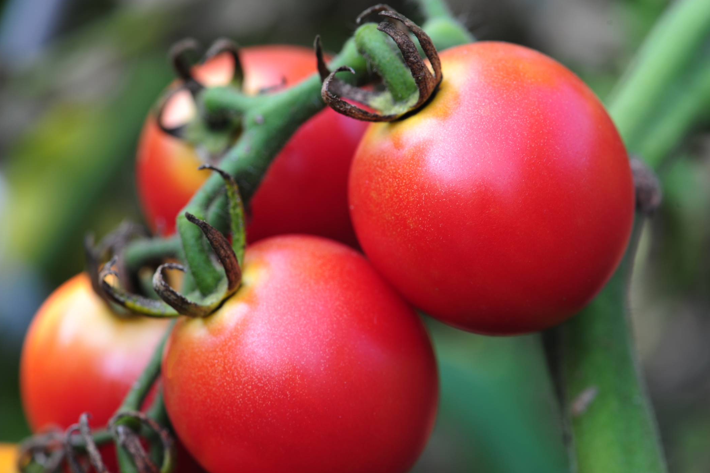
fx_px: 2090
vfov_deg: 12.9
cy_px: 237
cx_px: 356
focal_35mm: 106
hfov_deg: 19.3
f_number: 9
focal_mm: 105
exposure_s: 1/30
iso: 100
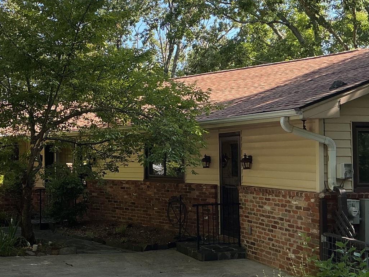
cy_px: 135
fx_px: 618
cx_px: 86
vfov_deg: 25.2
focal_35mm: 58
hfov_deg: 32.5
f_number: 1.8
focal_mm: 3
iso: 25
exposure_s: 1/287
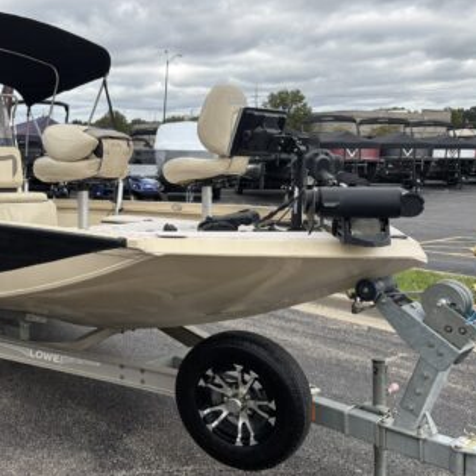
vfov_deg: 42.8
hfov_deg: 41.2
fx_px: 607
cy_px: 240
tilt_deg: -8.3
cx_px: 101
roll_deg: +1.1
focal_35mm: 39
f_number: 1.6
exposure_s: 1/858
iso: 50
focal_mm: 5.96
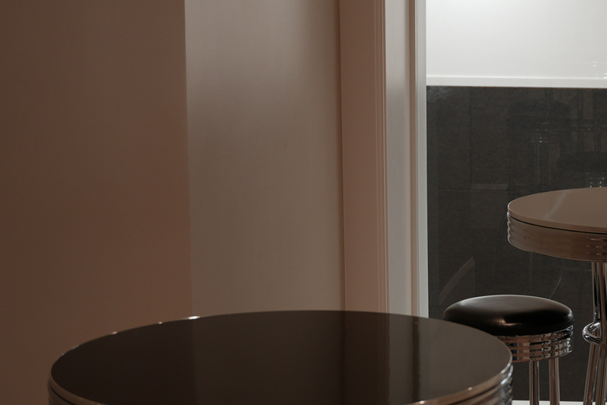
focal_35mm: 114
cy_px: 228
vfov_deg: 12.1
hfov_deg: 17.1
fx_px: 1917
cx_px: 758
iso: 80
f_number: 2.8
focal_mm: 29.5
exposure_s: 1/30
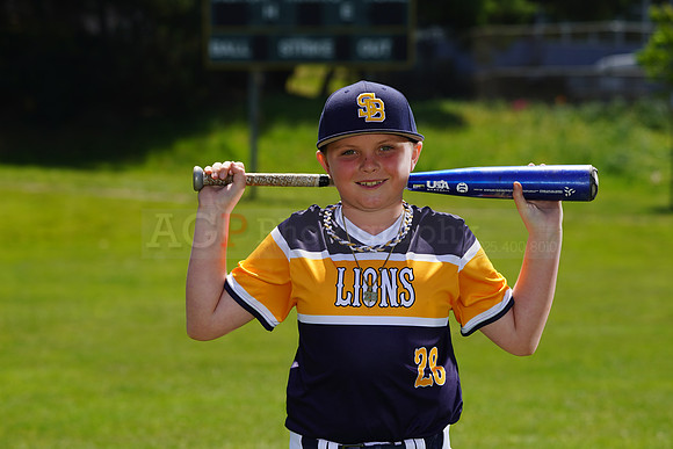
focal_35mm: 171
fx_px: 3197
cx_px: 336
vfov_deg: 8.0
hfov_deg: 12.0
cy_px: 224
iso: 100
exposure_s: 1/250
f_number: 8
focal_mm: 171
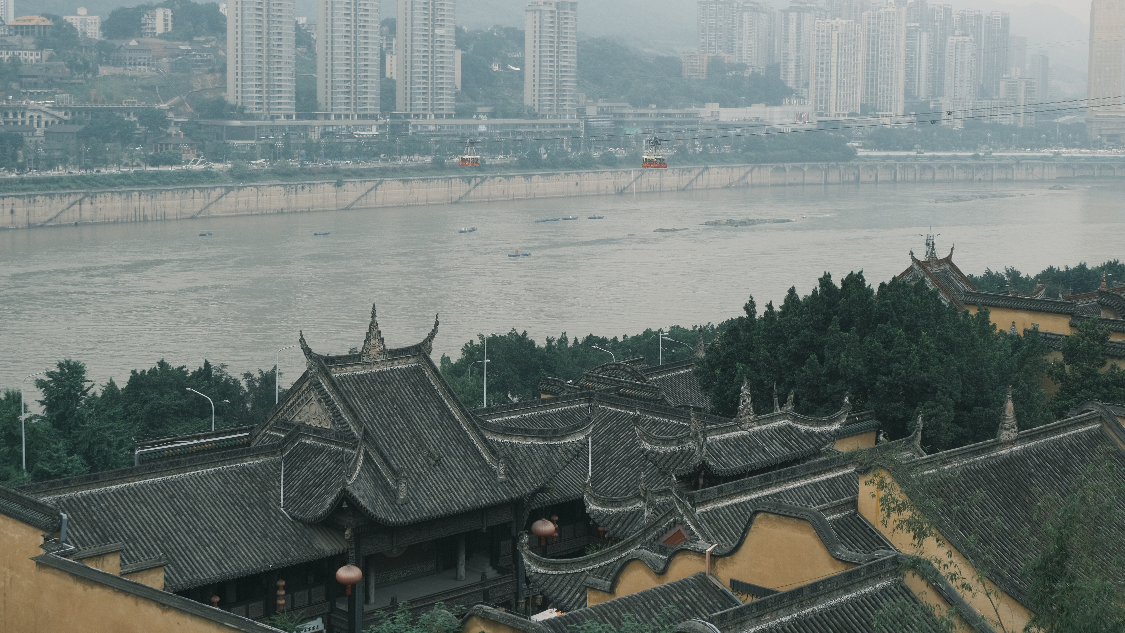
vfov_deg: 22.2
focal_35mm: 54
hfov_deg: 38.5
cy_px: 259
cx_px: 567
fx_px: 1611
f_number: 5.6
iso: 400
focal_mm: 34.3
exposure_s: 1/280
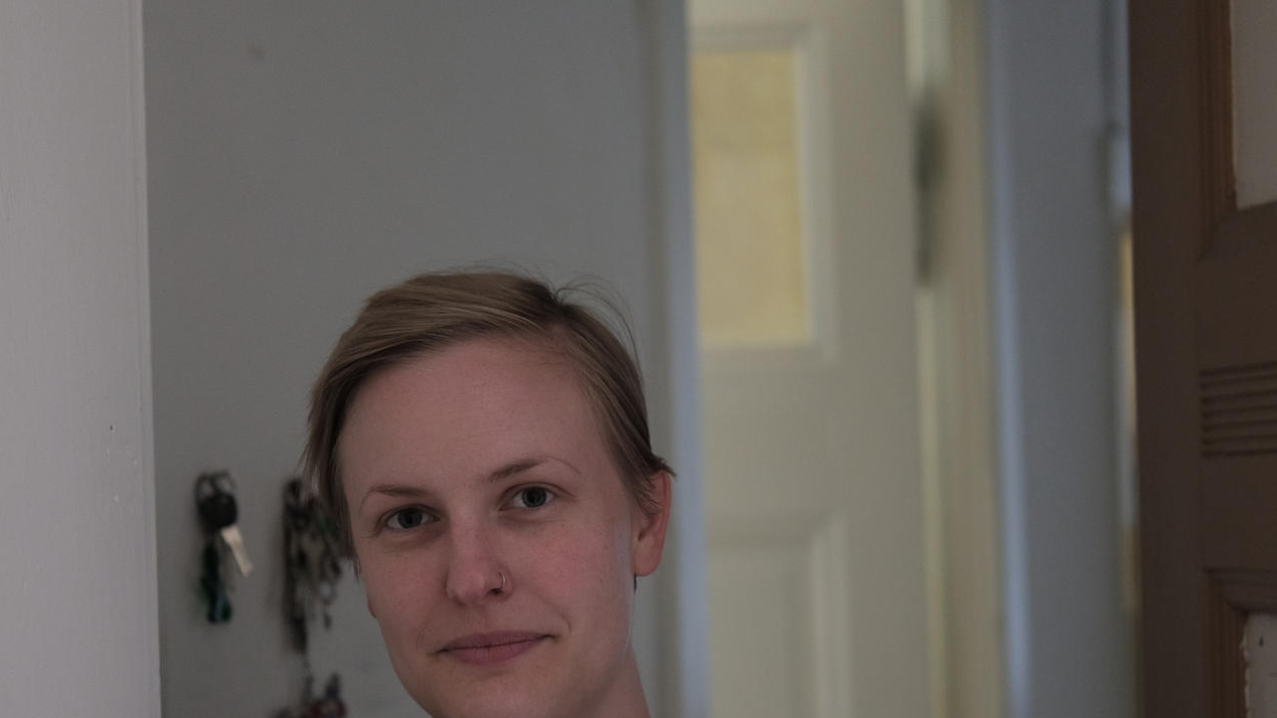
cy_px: 515
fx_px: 2844
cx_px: 634
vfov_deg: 14.4
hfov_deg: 25.3
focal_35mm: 84
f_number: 2
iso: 800
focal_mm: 35
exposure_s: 1/100
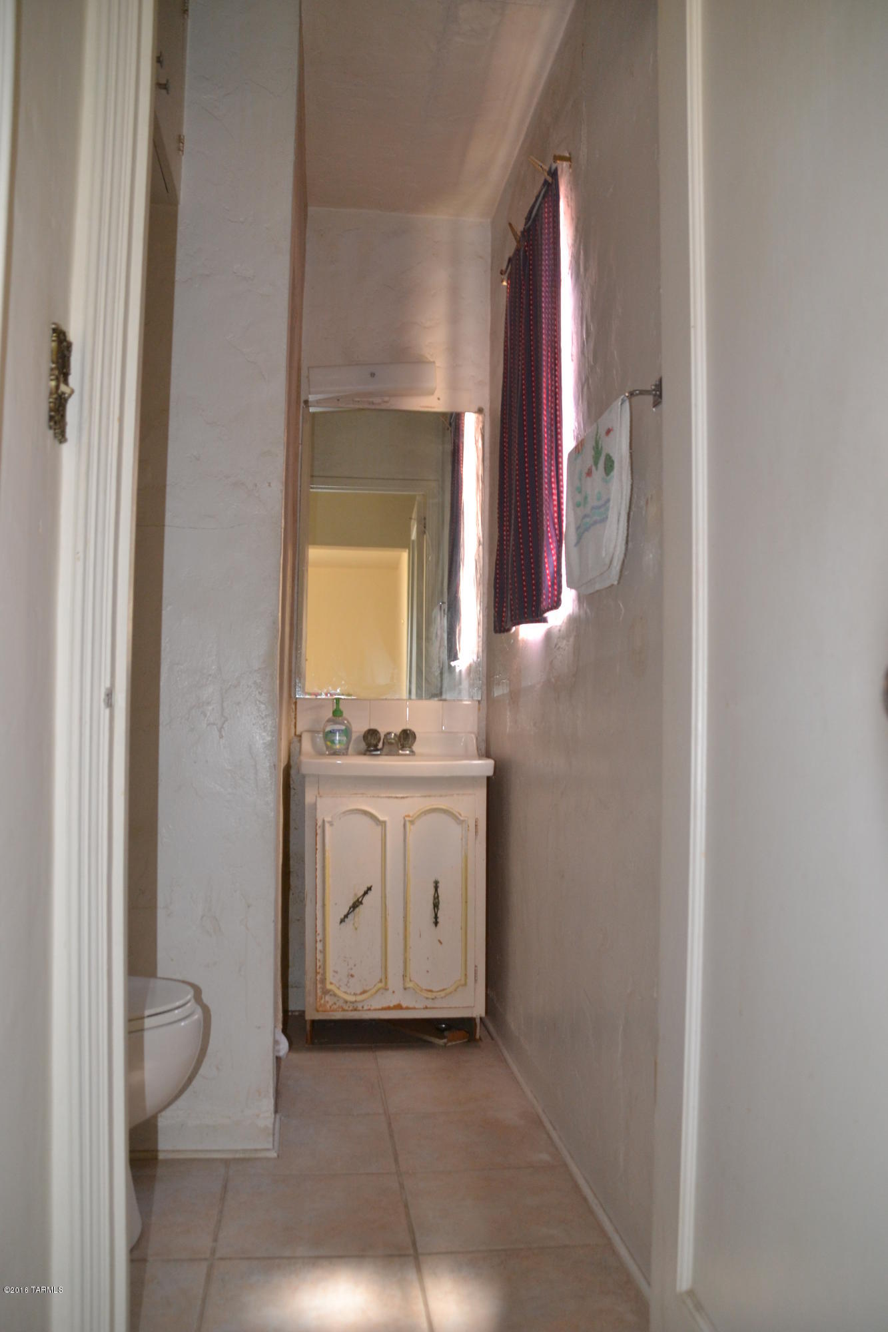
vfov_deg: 61.9
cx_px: 444
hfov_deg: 43.6
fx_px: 1110
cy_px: 666
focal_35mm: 30
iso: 720
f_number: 3.5
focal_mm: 20
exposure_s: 1/60
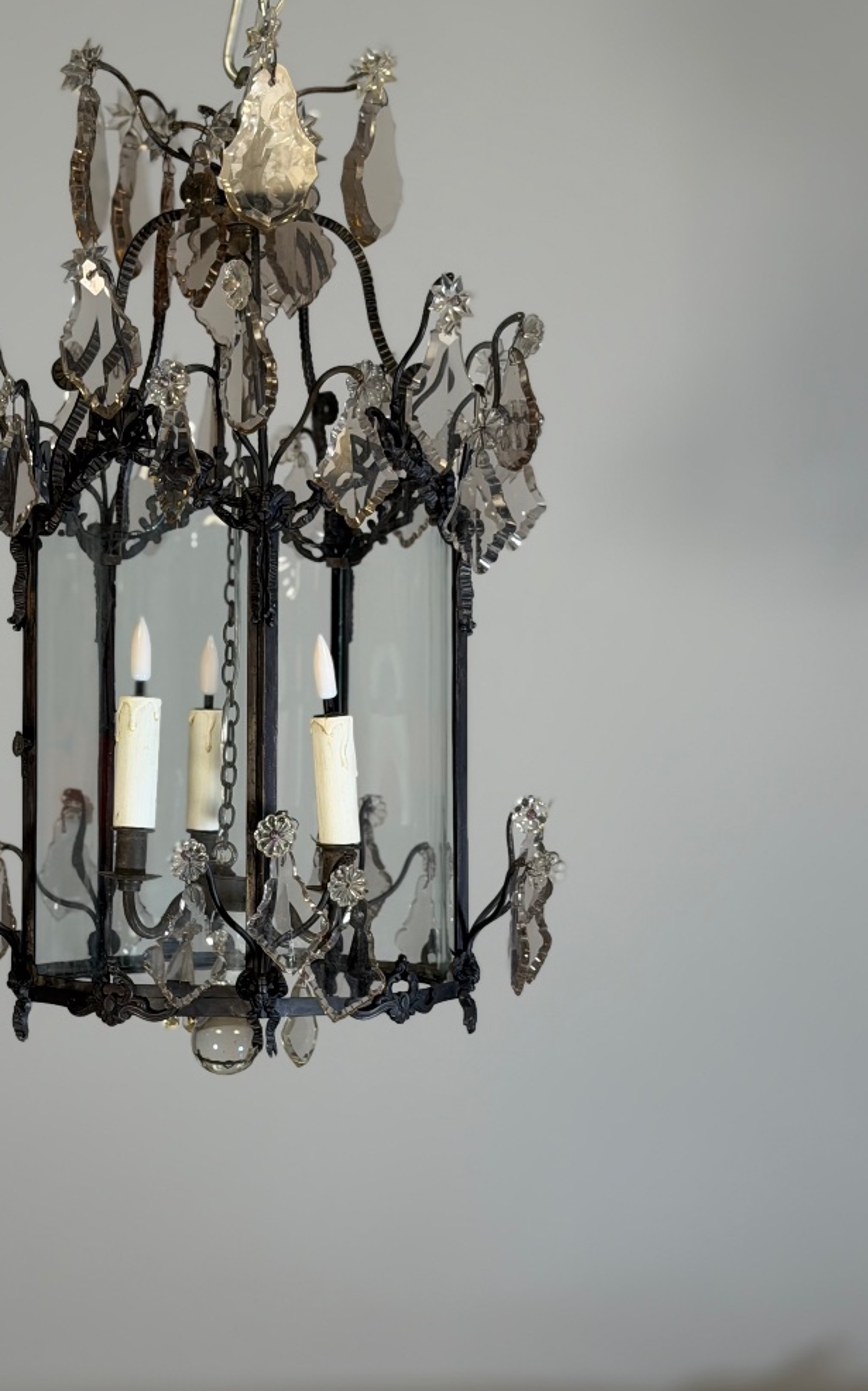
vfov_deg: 33.0
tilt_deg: +1.1
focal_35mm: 62
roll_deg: -1.6
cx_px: 254
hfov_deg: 20.8
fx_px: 2348
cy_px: 627
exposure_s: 1/50
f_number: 1.78
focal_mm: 6.76
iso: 64
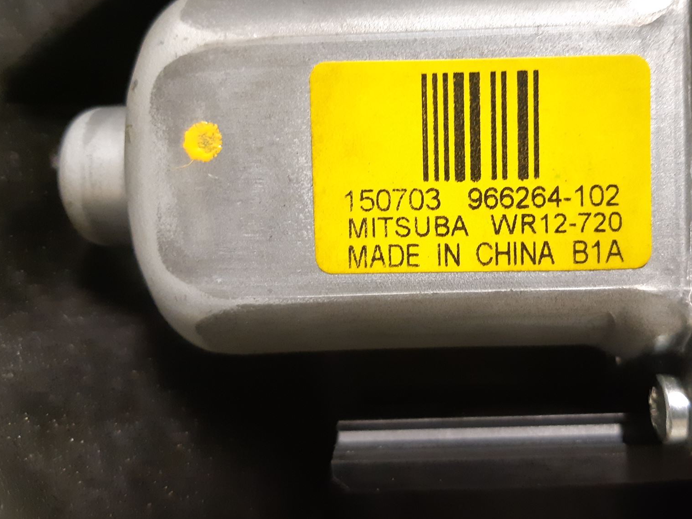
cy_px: 219
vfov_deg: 40.6
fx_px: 700
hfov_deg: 52.1
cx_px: 434
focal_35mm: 35
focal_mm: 3.93
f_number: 1.7
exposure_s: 1/24
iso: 320
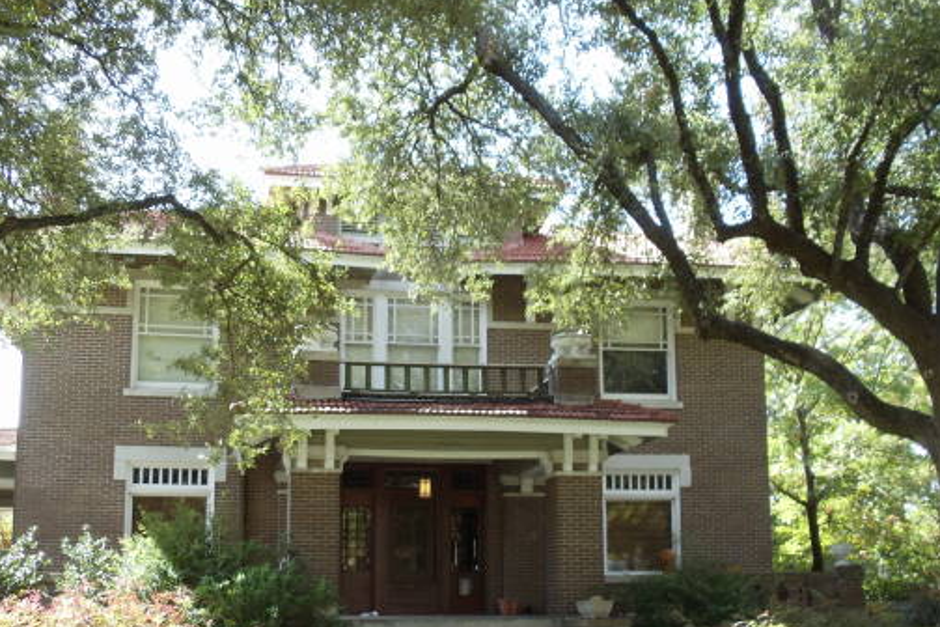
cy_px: 425
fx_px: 1723
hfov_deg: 30.5
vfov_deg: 20.5
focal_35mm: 66
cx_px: 414
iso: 100
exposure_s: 1/100
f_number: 3.7
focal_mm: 6.81
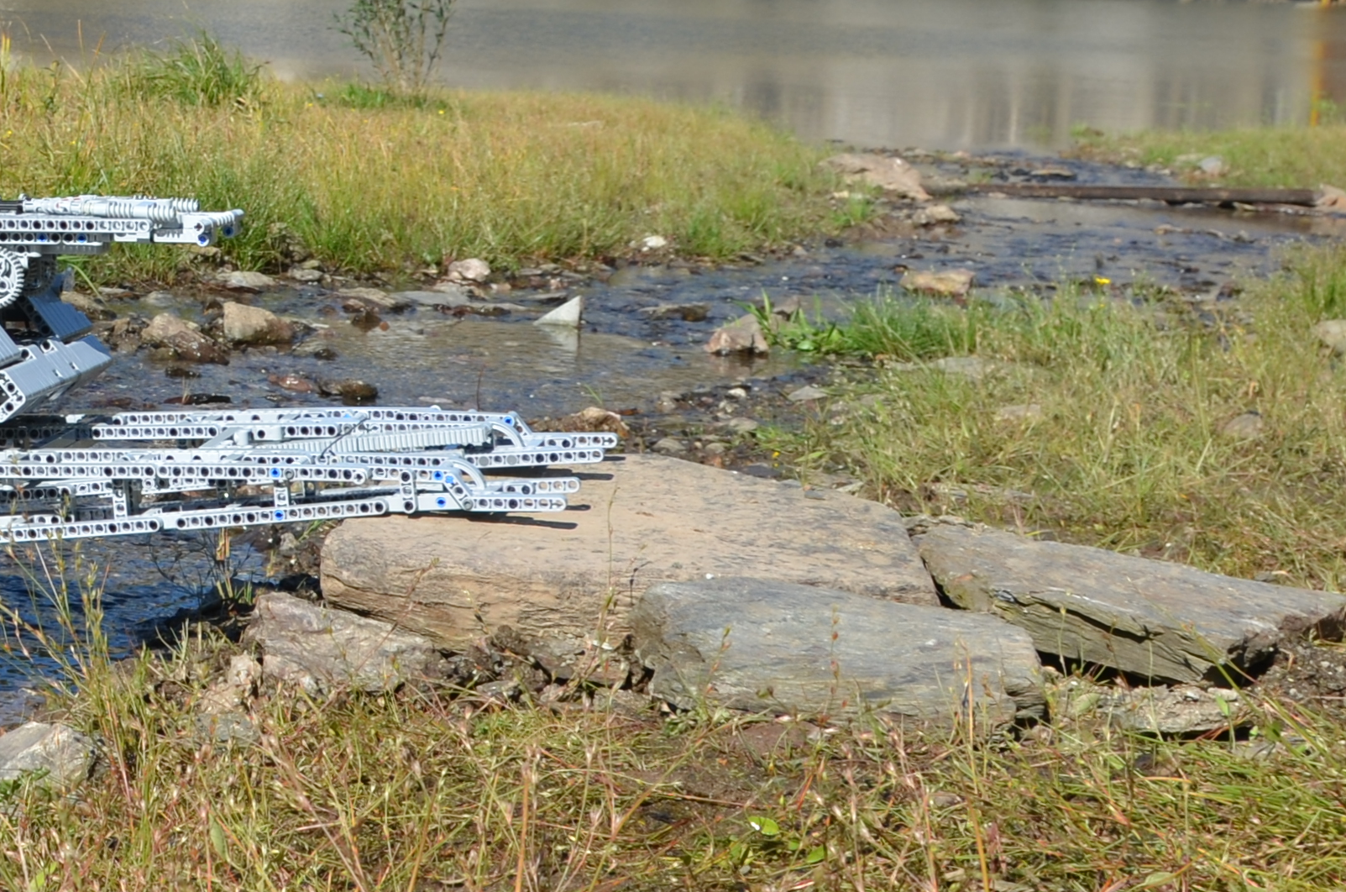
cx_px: -200
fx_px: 3097
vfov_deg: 16.3
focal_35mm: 83
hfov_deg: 22.8
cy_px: 241
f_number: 8
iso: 100
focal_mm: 18
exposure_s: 1/250
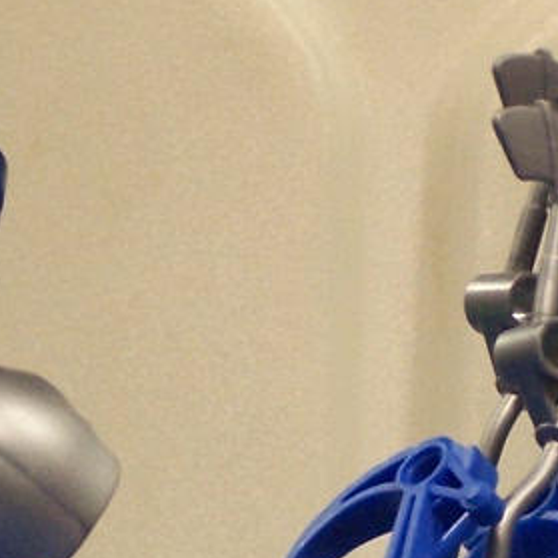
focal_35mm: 445
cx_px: -12
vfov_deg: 3.9
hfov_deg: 3.9
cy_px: 984
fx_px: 8116
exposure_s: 1/8
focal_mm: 19.4
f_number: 3.2
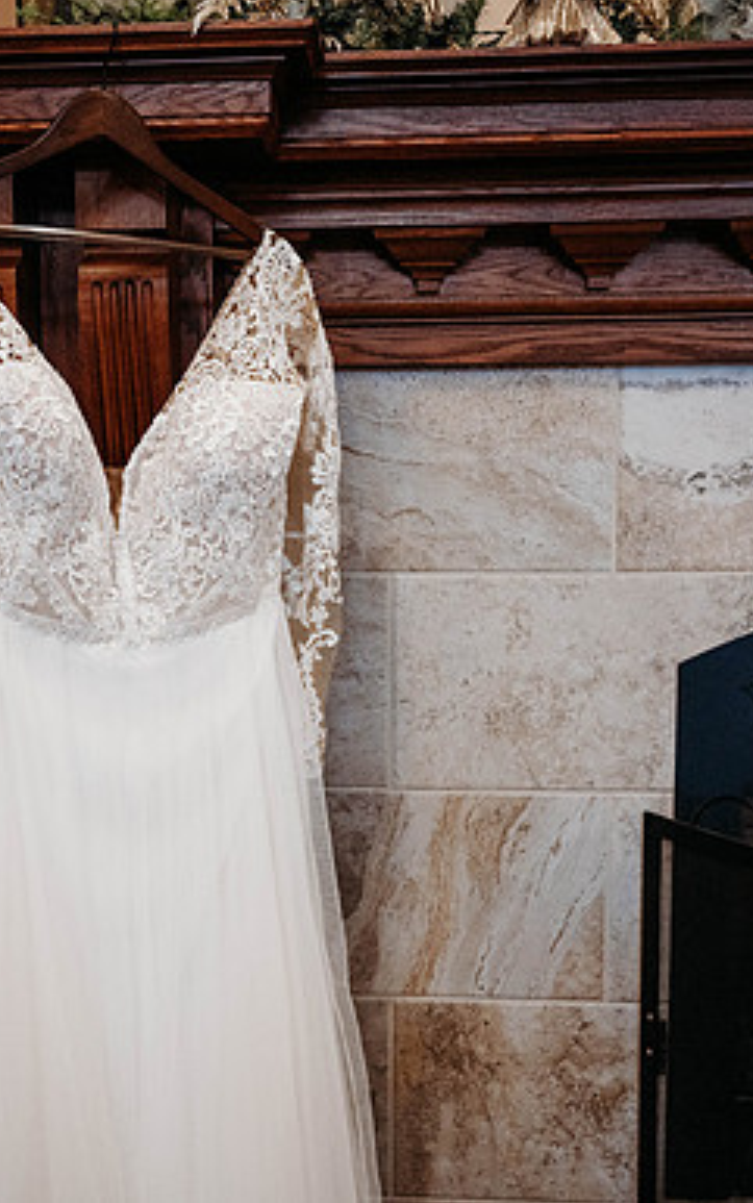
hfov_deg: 33.5
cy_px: 602
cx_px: 306
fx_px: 1246
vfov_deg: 51.5
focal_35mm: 38
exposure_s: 1/250
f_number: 2.8
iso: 1250
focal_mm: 24
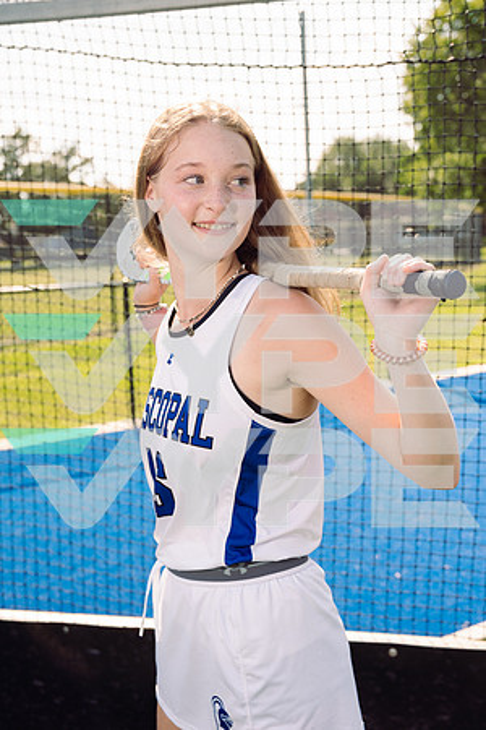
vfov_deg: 40.3
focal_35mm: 49
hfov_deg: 27.5
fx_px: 992
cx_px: 243
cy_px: 365
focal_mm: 49
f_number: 5
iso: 100
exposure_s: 1/250
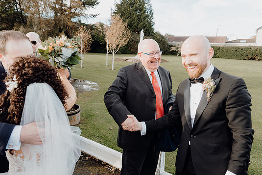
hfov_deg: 69.4
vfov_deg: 49.6
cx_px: 133
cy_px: 91
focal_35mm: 26
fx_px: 189
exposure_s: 1/400
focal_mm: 24
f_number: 3.5
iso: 200
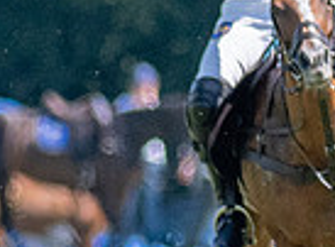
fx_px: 37647
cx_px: 757
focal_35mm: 3914
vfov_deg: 0.4
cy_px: 203
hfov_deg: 0.5
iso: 400
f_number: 4
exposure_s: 1/5000
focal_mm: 300
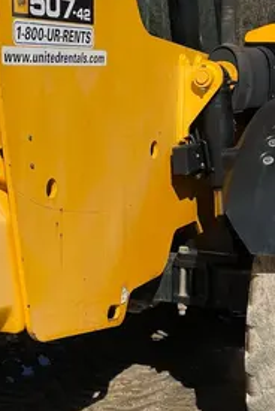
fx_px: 823
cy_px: 201
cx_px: 106
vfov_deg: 28.0
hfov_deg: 18.9
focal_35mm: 72
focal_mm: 4.2
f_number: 1.6
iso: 50
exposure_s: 1/6897
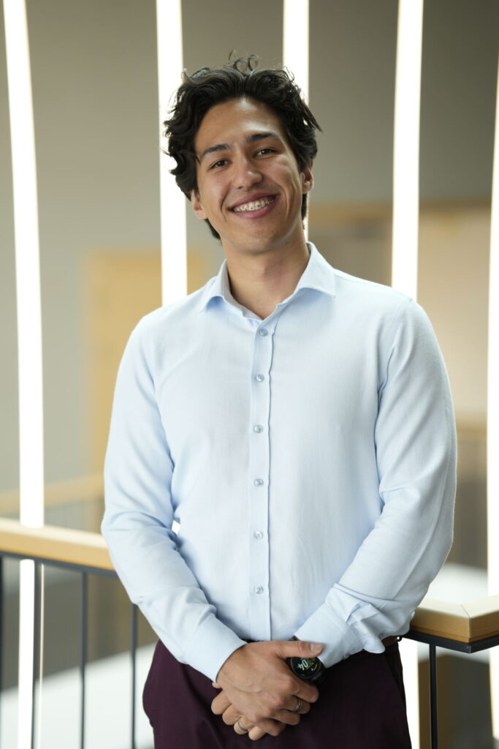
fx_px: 1767
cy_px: 374
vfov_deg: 23.9
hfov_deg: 16.1
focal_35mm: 85
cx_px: 250
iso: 100
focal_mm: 85
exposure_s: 1/125
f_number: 1.8
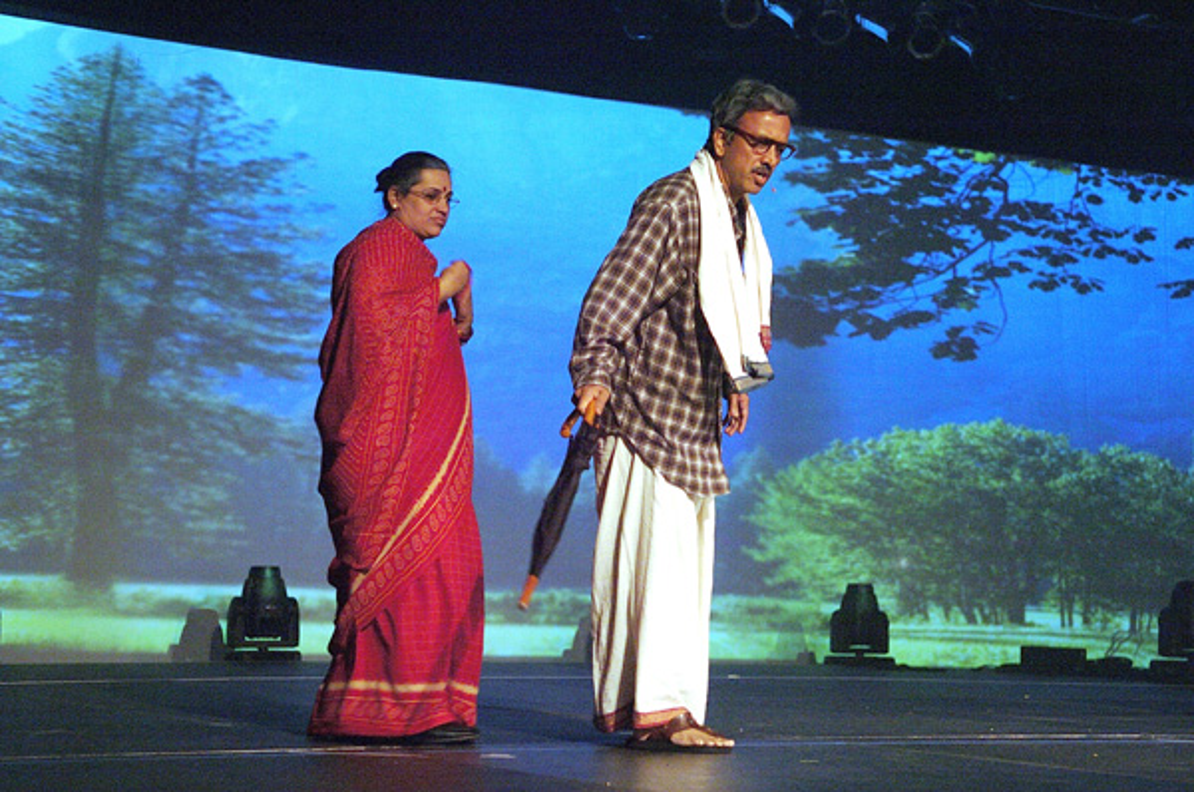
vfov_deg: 22.5
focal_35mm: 60
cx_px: 597
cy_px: 396
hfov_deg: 33.4
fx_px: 1987
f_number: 2.8
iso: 800
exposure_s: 1/100
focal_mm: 40
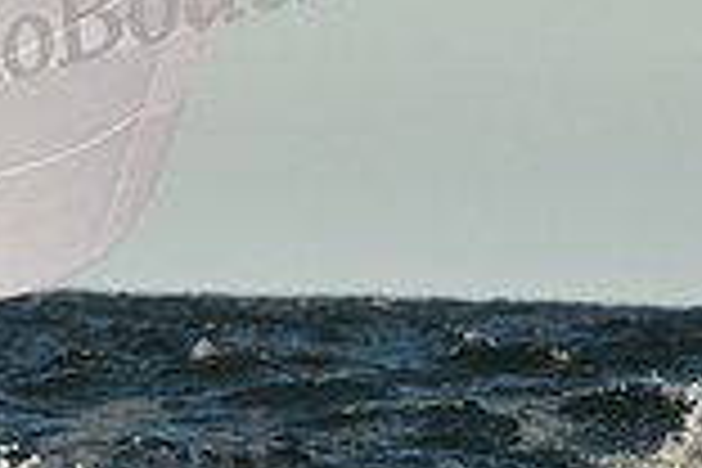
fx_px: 24588
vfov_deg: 1.1
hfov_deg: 1.6
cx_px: -459
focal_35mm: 1261
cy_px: 322
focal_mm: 340
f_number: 9
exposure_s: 1/1250
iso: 320
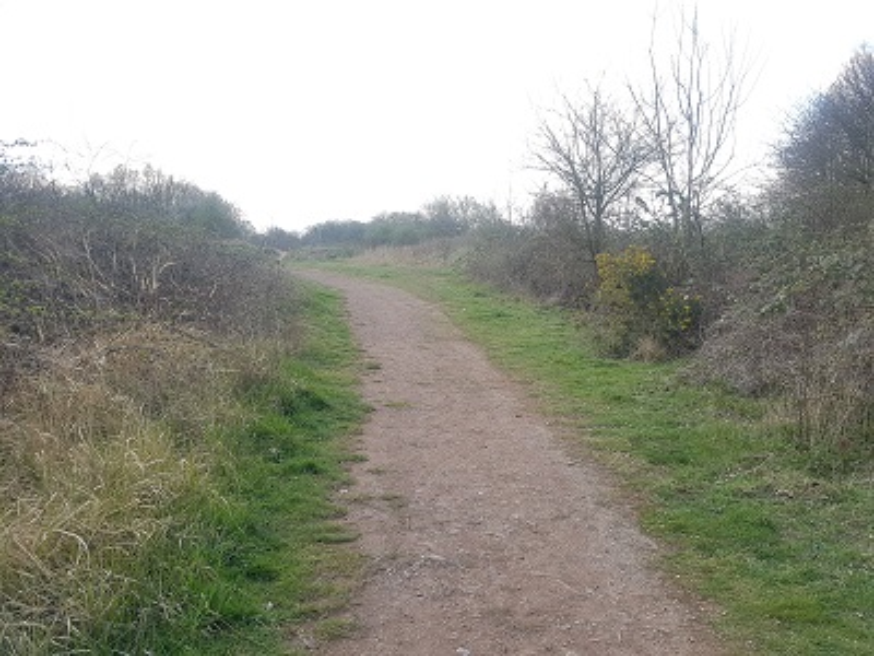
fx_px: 656
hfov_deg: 67.3
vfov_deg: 53.1
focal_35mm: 26
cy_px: 328
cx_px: 437
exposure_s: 1/926
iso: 50
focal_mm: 4.2
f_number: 1.7
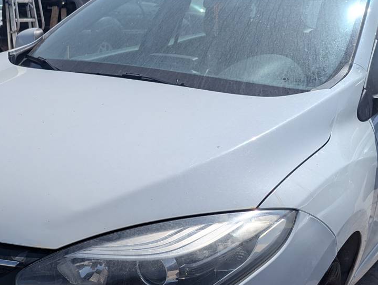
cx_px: 90
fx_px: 525
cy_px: 245
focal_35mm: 48
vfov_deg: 29.3
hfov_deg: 38.5
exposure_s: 1/5650
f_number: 1.85
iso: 49
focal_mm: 6.81
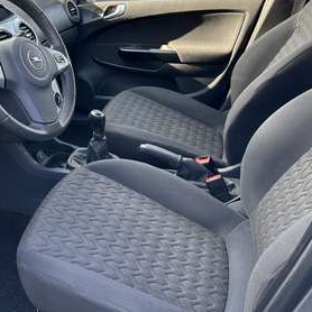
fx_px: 398
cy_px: 99
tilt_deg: -24.3
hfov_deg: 42.1
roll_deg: -0.1
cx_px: 95
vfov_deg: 42.2
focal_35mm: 39
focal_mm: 6.86
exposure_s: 1/121
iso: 64
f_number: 1.78
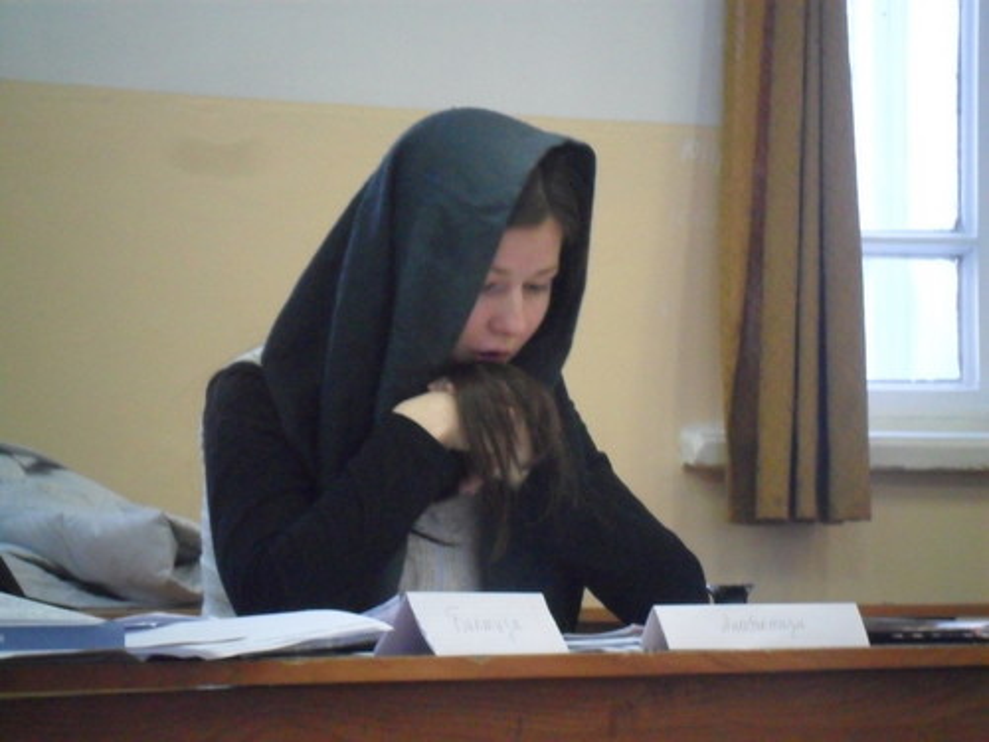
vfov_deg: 12.7
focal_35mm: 117
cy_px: 371
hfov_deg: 16.8
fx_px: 3343
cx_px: 494
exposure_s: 1/20
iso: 800
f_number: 5.4
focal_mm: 21
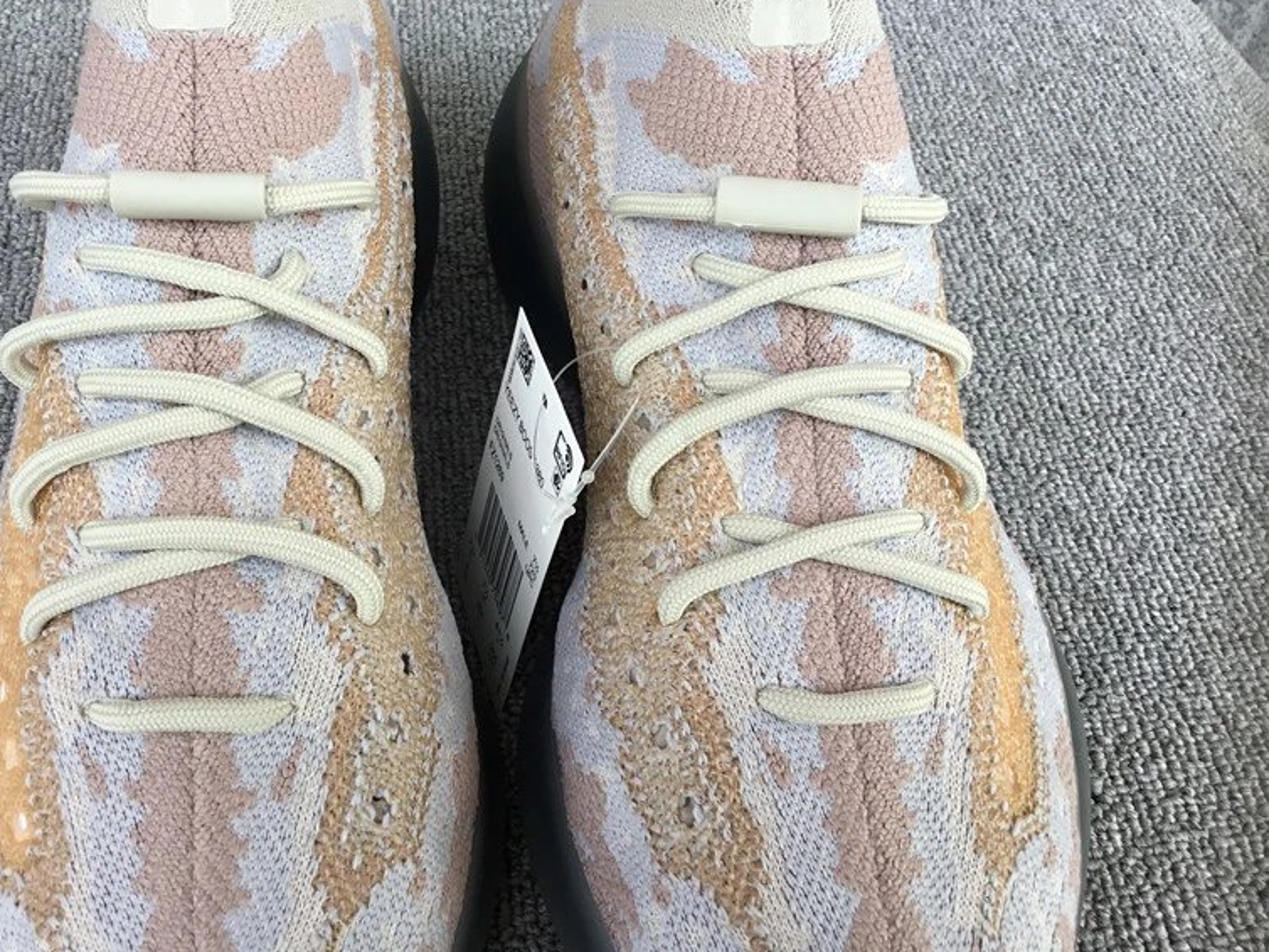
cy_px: 410
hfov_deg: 49.8
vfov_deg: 38.6
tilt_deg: -49.6
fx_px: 1357
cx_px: 515
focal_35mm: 37
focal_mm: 3.3
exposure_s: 1/269
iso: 25
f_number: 2.4
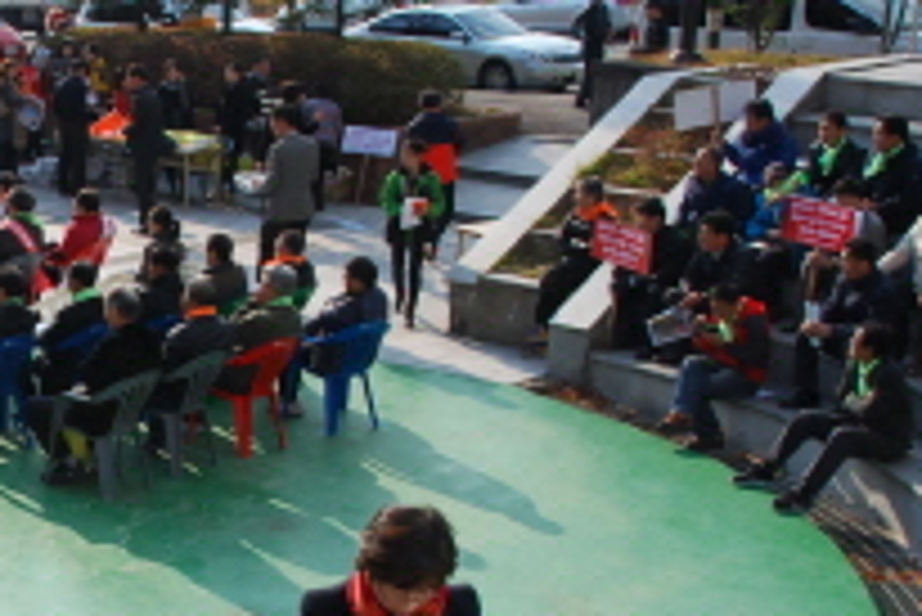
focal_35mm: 66
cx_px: -45
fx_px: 1691
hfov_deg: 28.2
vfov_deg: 20.5
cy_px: 427
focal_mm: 18
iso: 800
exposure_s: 1/640
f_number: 11
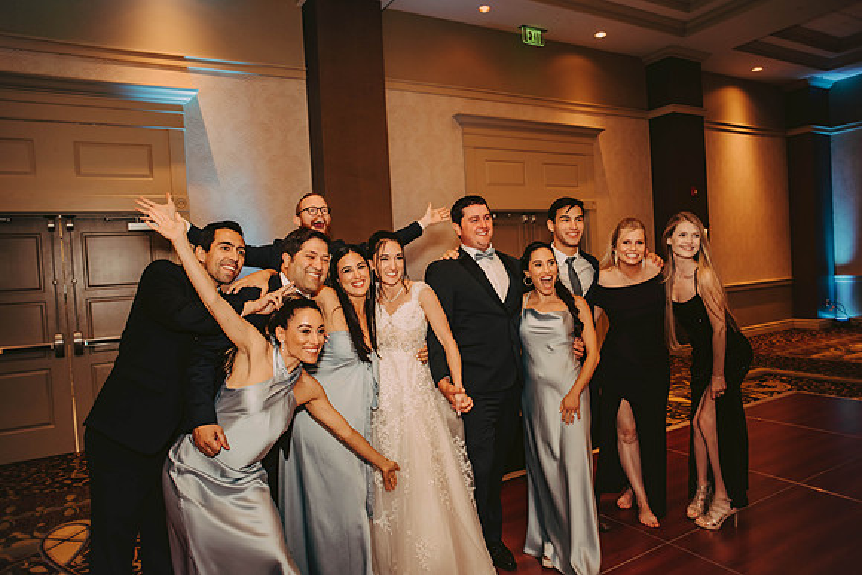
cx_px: 431
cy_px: 288
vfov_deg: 53.2
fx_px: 575
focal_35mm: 24
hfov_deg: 73.7
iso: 800
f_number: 2.8
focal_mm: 24
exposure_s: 1/125
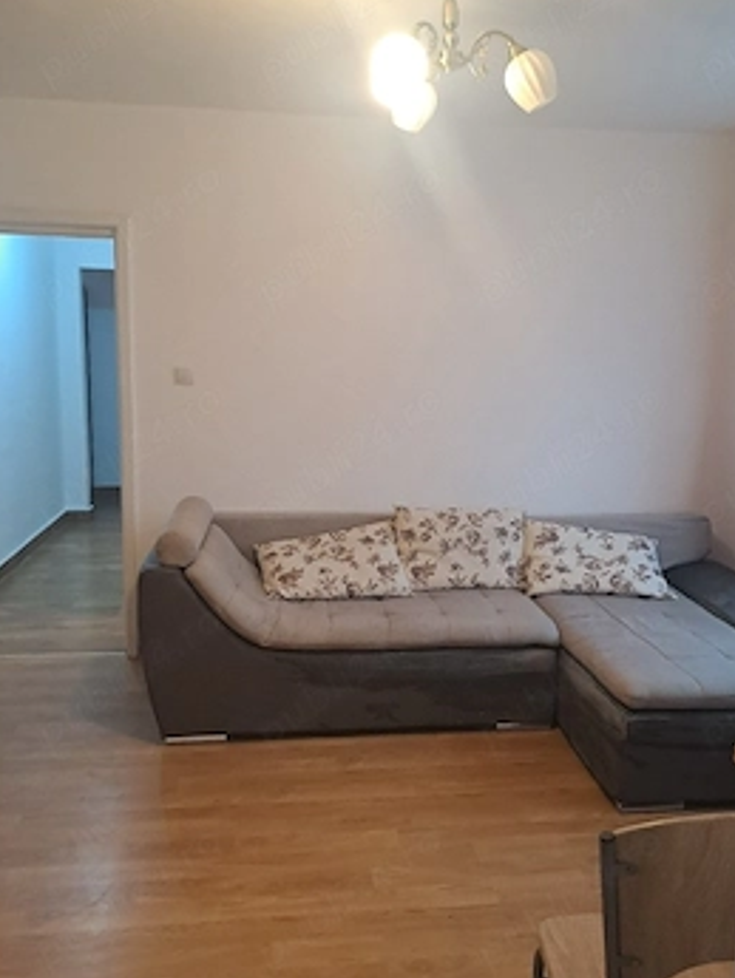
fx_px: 821
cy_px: 490
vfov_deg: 61.6
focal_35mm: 29
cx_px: 406
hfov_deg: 48.2
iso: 250
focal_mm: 4.65
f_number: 1.8
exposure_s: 1/50
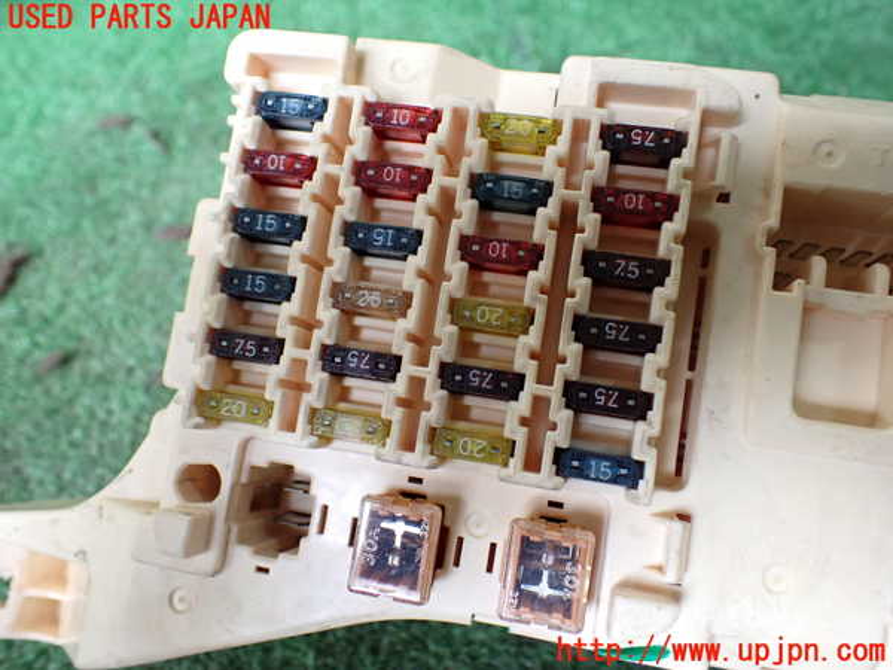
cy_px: 335
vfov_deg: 46.8
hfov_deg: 60.0
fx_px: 774
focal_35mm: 30
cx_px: 446
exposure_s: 1/125
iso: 320
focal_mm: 5.4
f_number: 2.3
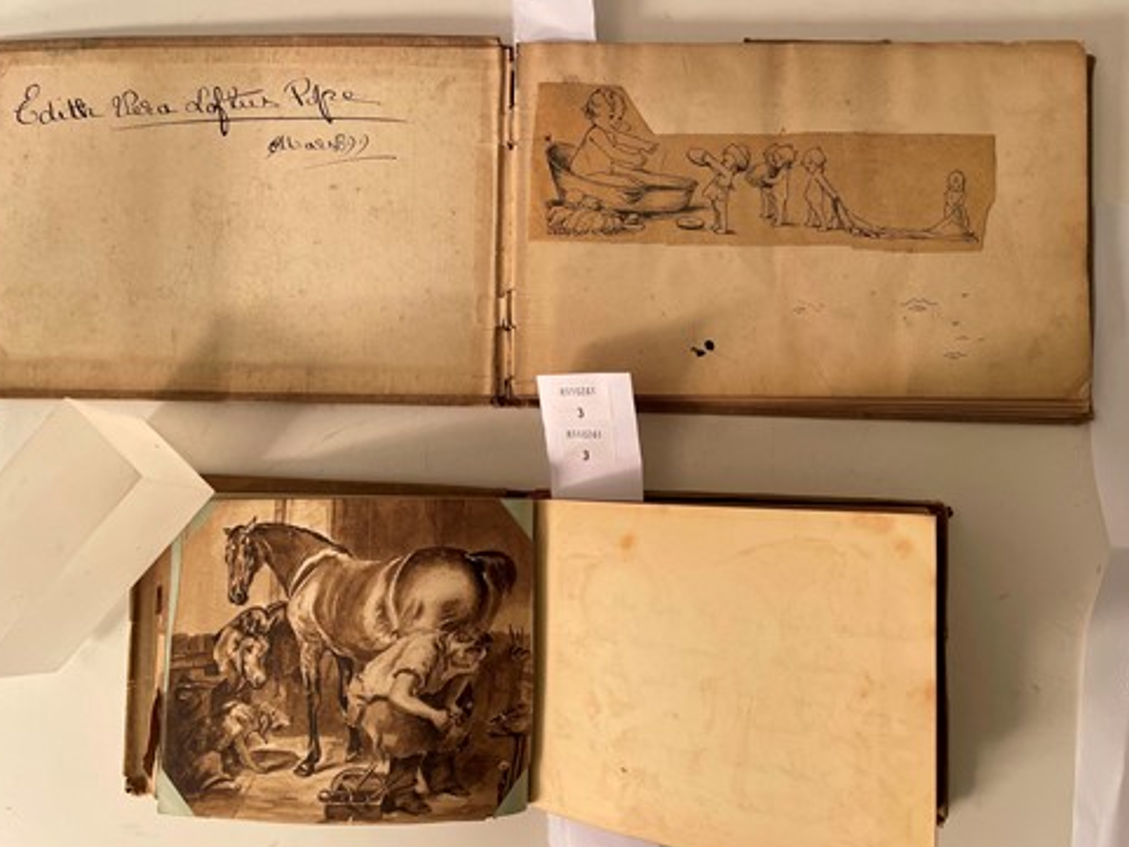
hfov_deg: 65.3
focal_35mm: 27
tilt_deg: -86.3
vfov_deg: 51.4
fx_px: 881
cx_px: 554
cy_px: 421
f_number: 1.6
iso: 50
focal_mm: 4.2
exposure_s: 1/100
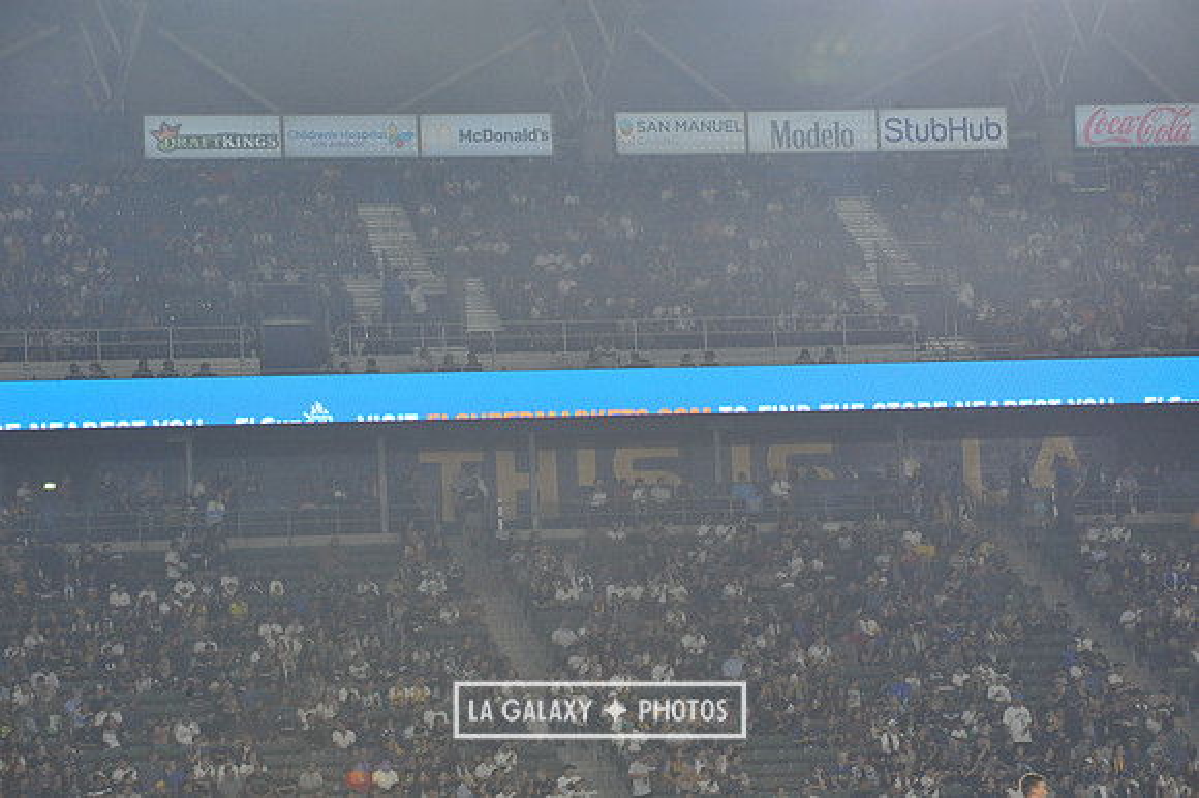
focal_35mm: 135
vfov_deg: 10.1
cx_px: 600
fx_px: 4494
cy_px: 399
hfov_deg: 15.2
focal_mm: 135
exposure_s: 1/320
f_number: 10
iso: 3200
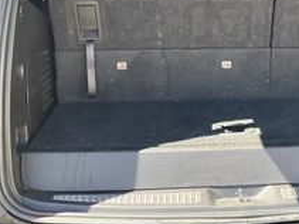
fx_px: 475
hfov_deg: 34.0
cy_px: 33
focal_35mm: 55
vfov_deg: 25.9
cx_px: 235
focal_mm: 3
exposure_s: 1/171
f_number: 1.8
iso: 32
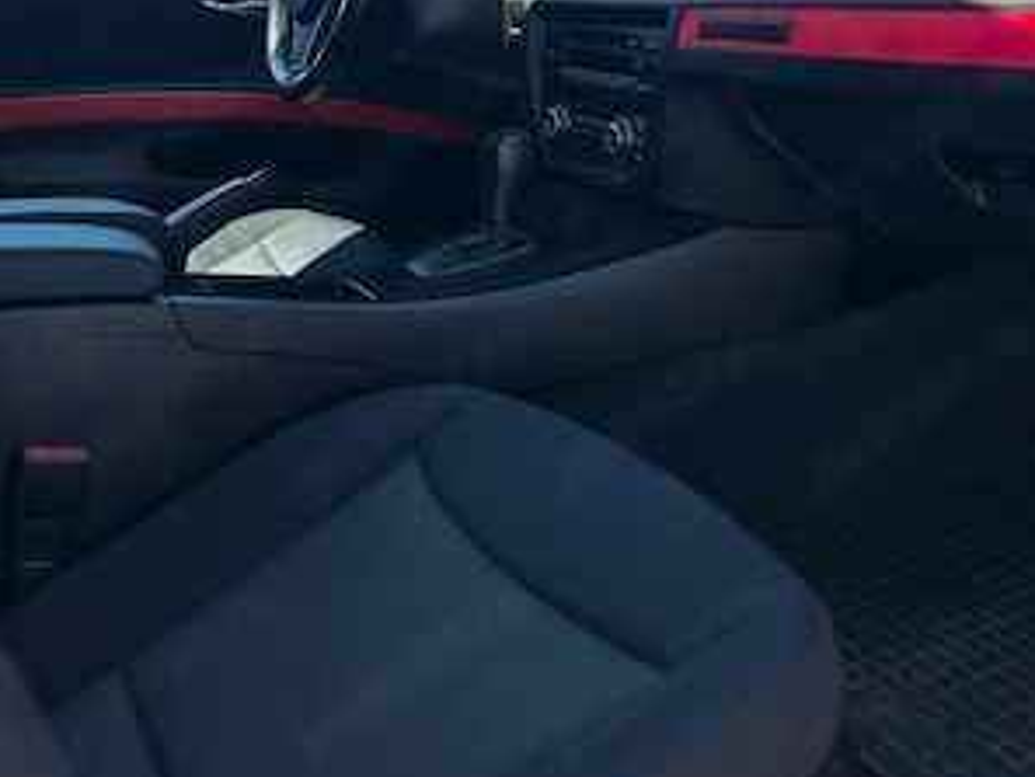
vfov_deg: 39.6
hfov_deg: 52.6
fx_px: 1047
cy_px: 188
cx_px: 519
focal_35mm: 35
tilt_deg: -11.8
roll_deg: +2.6
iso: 50
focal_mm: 5.7
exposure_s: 1/2457
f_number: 1.5
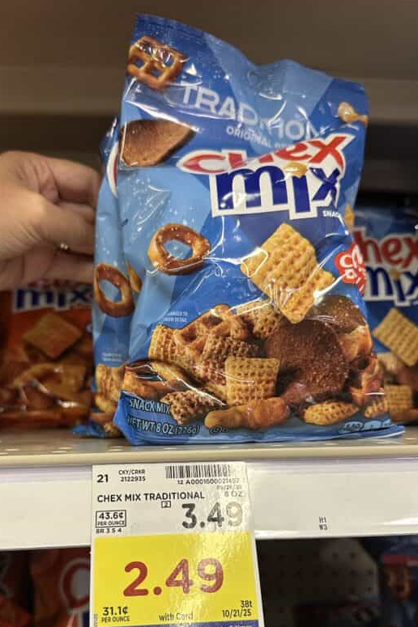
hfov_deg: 39.9
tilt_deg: -0.2
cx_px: 183
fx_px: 575
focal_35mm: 33
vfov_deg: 56.4
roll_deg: -0.6
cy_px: 400
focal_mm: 6.86
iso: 250
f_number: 1.78
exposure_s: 1/87
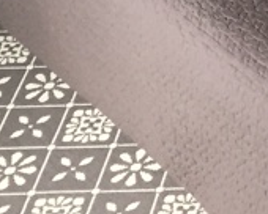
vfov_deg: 8.6
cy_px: -212
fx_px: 1356
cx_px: 533
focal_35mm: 171
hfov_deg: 10.4
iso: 125
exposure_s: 1/33
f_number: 2.2
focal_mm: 4.15
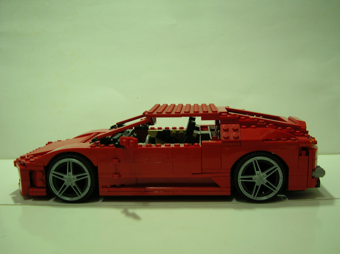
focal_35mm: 38
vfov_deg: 37.7
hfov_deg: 49.0
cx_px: 170
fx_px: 373
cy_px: 127
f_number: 3
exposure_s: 1/4.3
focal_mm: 6.4
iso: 77
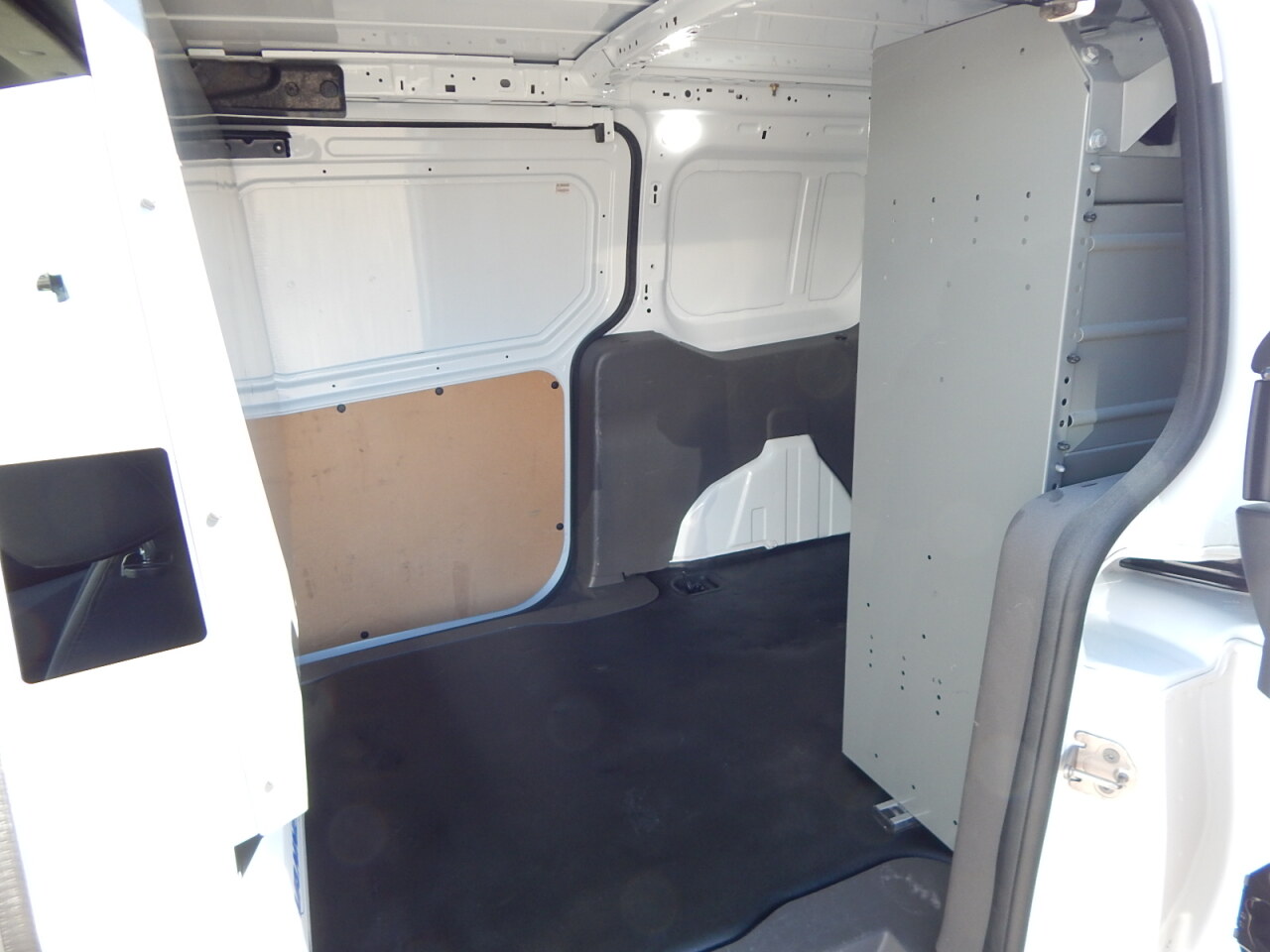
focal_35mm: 22
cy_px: 476
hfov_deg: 76.4
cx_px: 635
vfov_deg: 61.1
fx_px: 807
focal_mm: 4
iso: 125
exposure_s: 1/100
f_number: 3
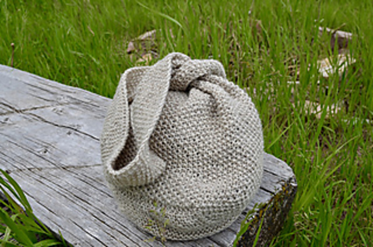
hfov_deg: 53.2
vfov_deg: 36.7
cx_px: 186
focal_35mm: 36
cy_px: 124
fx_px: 372
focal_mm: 24
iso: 200
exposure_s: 1/250
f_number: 8
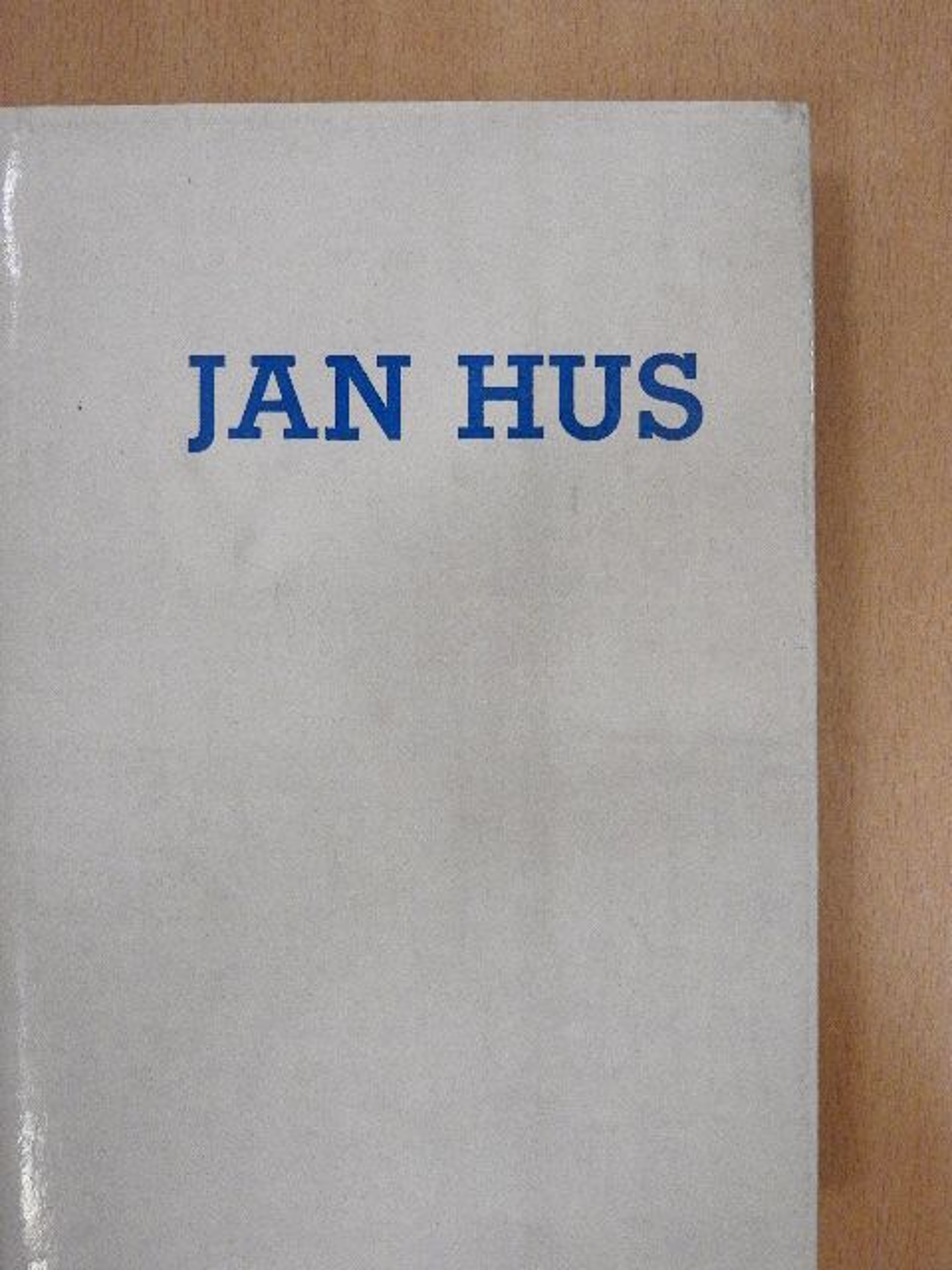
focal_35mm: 45
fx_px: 1650
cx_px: 476
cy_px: 635
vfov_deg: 42.1
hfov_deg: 32.2
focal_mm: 8.1
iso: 1100
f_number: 4
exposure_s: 1/80
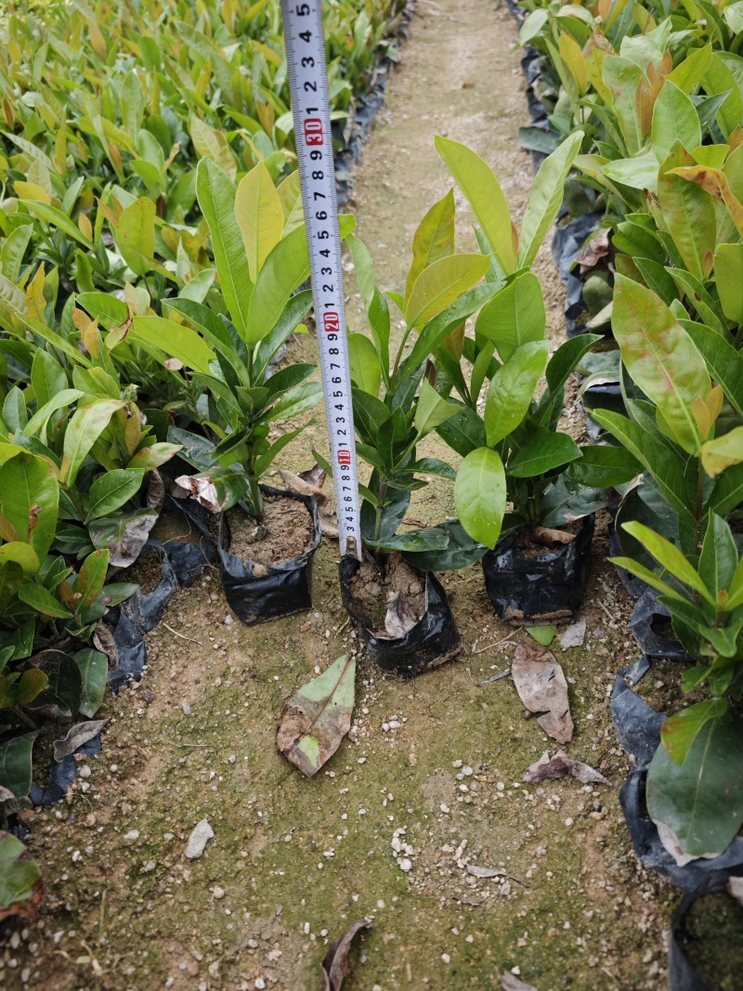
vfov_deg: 73.9
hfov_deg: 58.9
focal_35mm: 23
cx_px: 372
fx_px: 658
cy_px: 496
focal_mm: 6.55
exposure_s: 1/381
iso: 50
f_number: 1.6
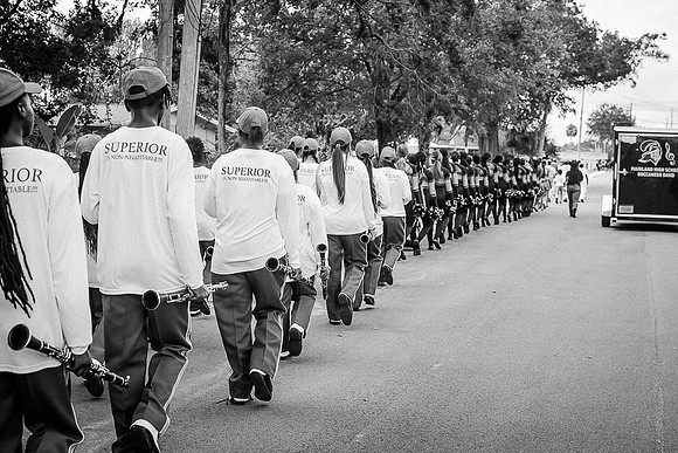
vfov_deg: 26.0
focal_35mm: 52
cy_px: 226
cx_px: 339
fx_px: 980
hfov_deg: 38.2
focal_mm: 35
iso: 100
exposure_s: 1/1600
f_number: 4
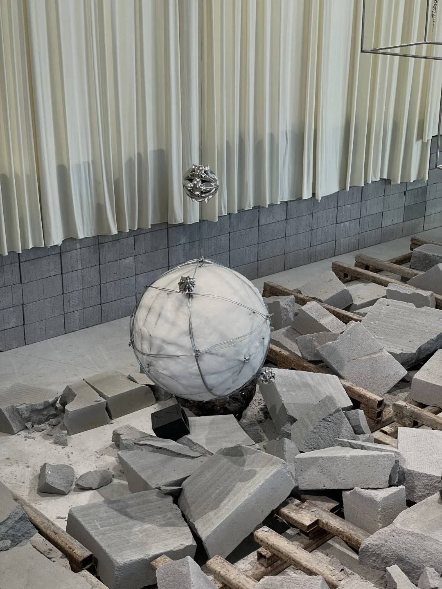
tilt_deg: -20.4
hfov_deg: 28.0
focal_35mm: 52
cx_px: 221
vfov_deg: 36.8
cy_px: 294
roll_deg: +0.3
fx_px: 885
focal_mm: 6
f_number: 2
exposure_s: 1/99
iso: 64
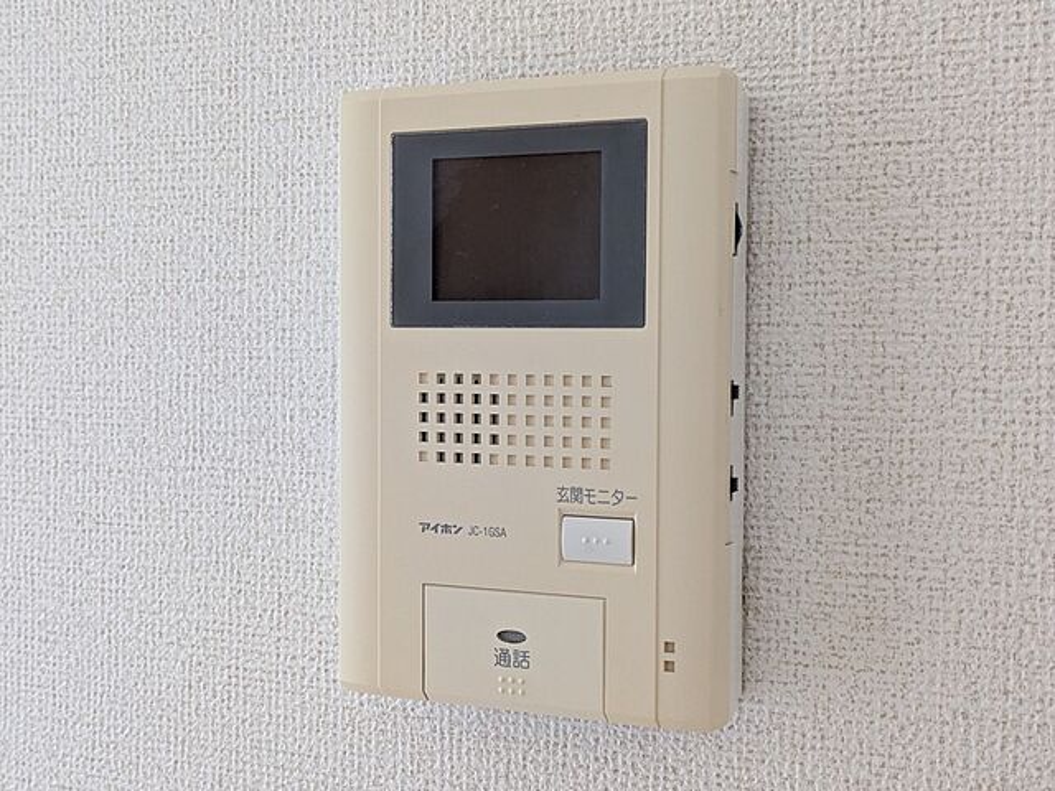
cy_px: 396
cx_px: 528
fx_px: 1554
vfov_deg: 28.6
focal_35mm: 51
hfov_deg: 37.5
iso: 321
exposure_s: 1/120
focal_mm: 5.43
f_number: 1.89
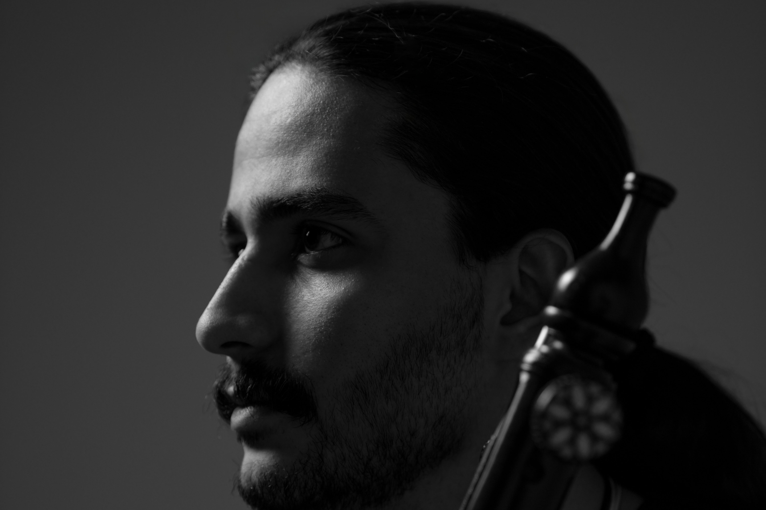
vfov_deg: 12.8
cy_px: 454
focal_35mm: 106
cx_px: 382
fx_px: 2255
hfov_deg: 19.3
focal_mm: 70
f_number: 2.8
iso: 500
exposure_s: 1/160
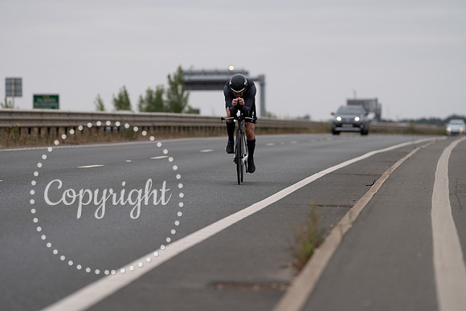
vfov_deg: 6.9
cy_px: 156
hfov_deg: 10.3
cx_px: 233
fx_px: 2589
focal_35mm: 200
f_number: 3.5
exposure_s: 1/800
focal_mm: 200
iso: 100
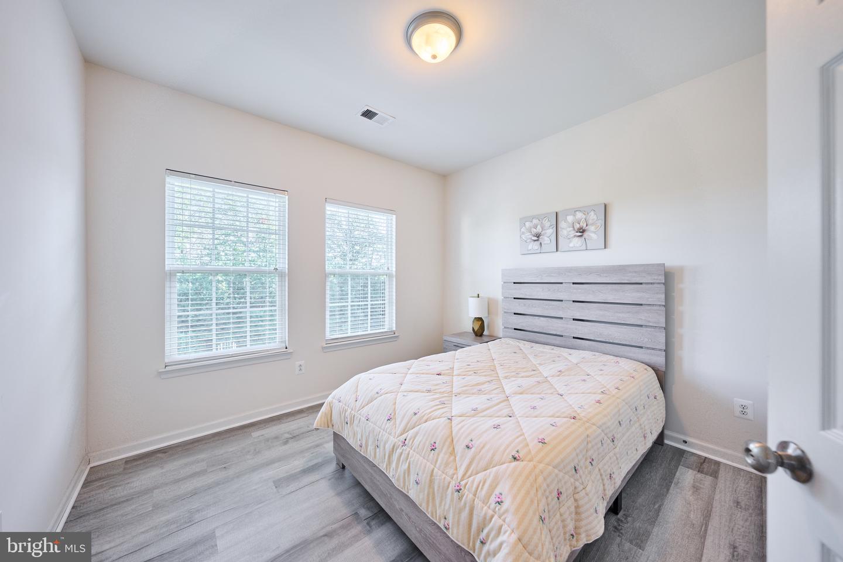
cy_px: 281
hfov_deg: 112.6
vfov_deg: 90.0
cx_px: 422
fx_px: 281
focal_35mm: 12
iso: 250
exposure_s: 1/125
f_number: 5.6
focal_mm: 12
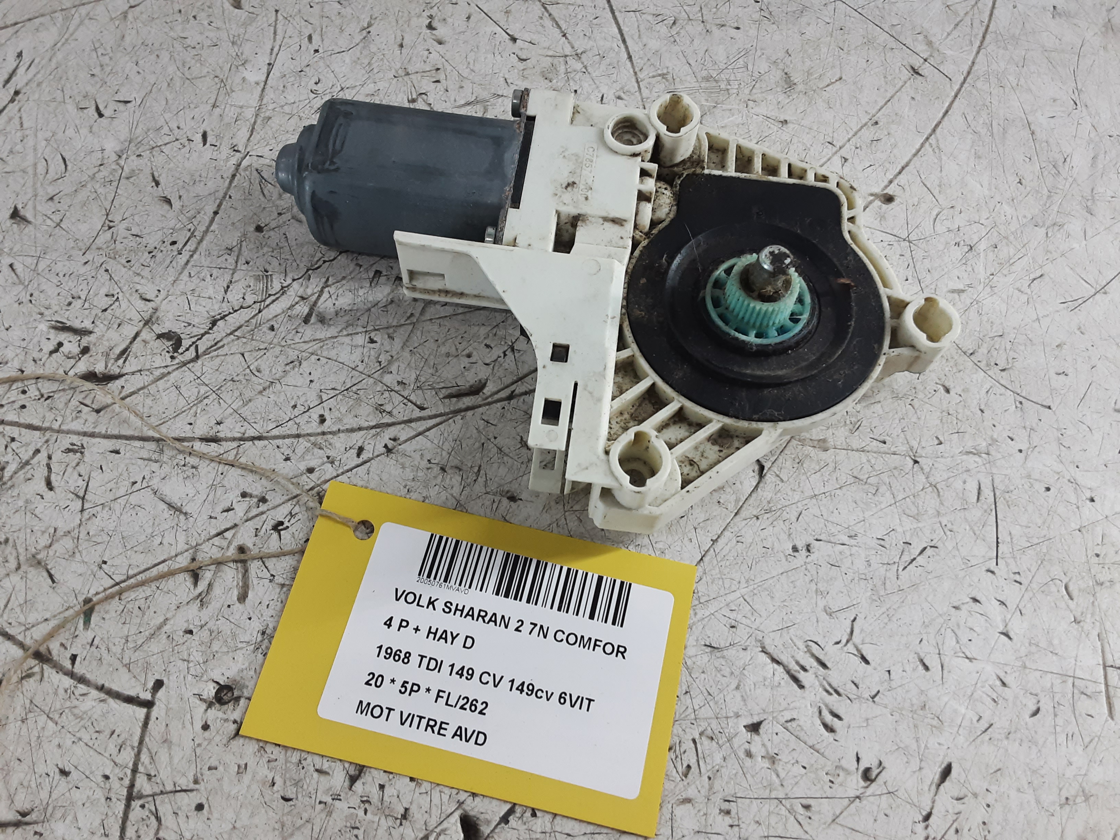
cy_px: 420
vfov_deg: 51.4
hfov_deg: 65.3
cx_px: 560
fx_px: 874
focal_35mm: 27
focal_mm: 2.91
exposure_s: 1/50
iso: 100
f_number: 1.9
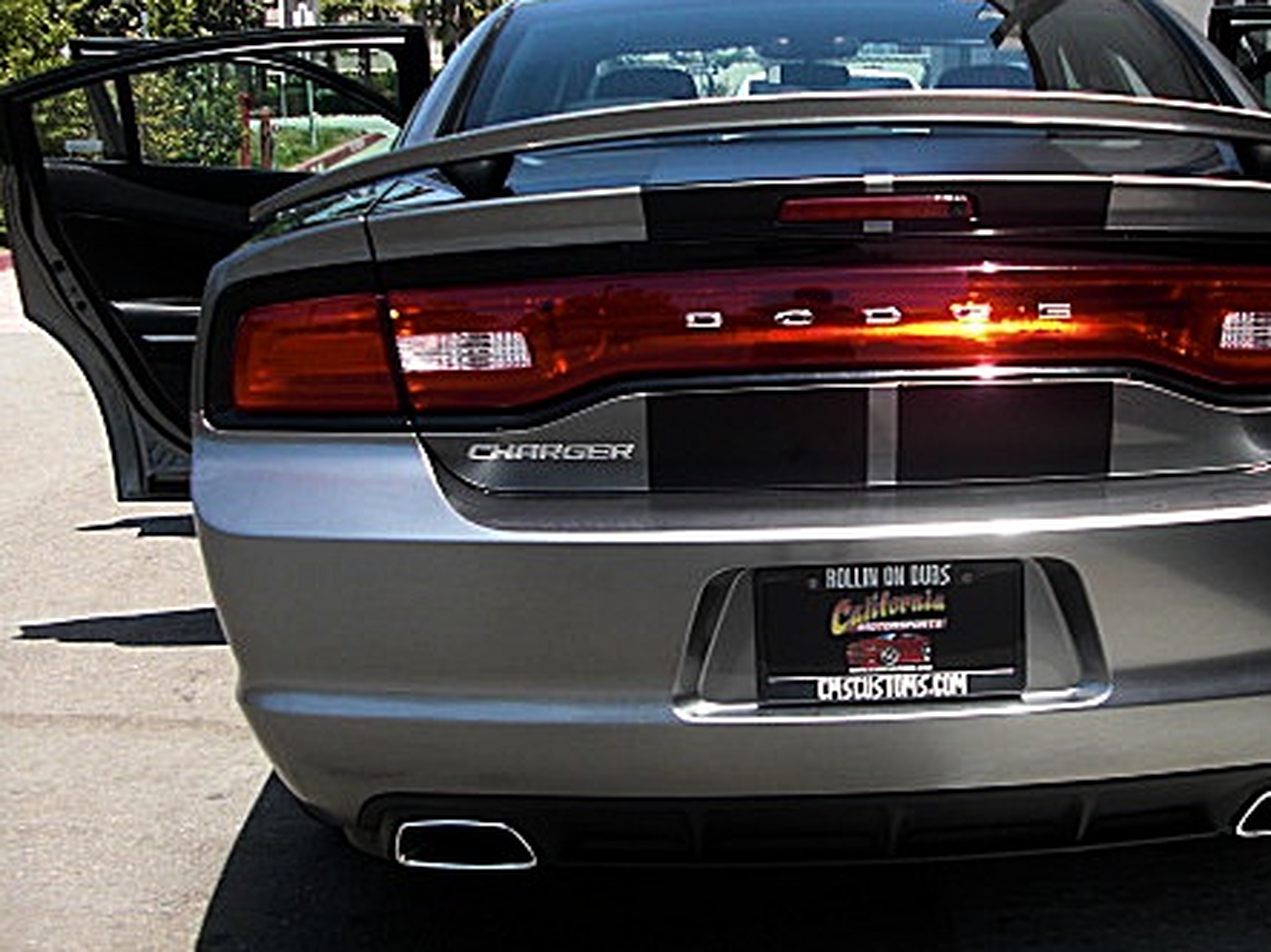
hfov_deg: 36.3
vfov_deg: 28.0
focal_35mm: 52
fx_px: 1909
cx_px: 892
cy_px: 450
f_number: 2.8
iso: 50
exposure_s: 1/500
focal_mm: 6.3
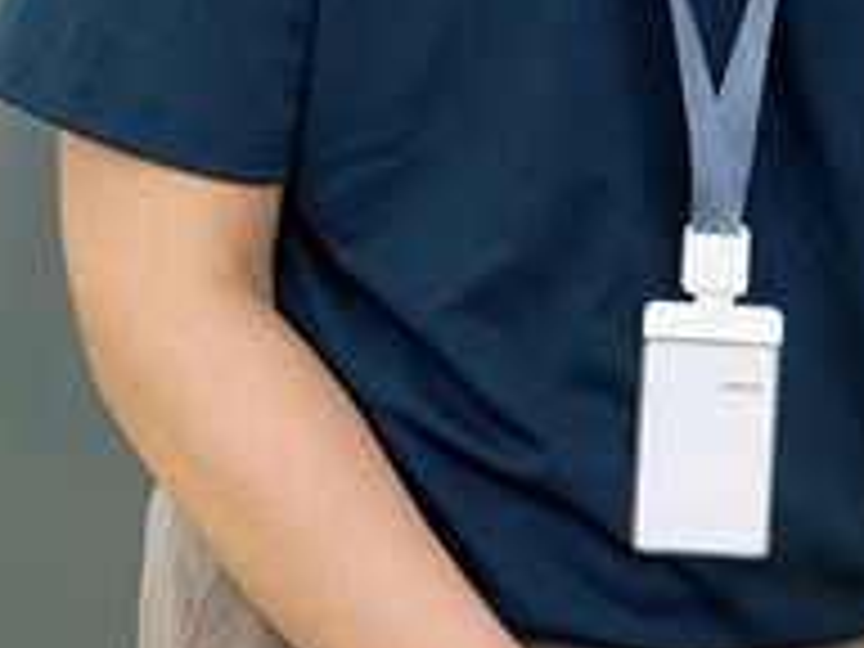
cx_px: 446
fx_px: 3869
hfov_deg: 12.7
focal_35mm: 155
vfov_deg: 9.5
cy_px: -61
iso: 640
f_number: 6.3
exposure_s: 1/100
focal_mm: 21.1
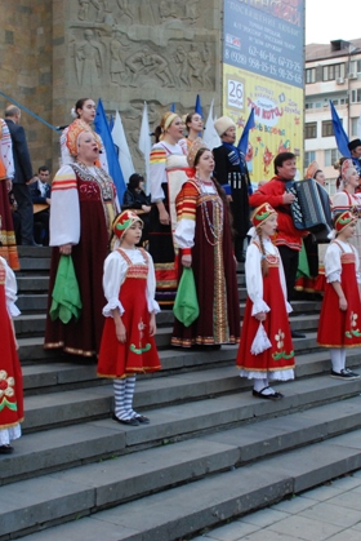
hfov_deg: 24.6
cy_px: 269
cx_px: 162
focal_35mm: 55
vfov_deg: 36.2
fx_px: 826
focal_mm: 24
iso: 800
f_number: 7.1
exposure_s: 1/200
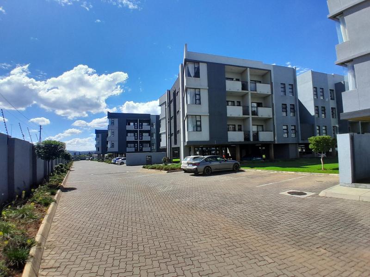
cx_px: 185
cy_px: 138
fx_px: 182
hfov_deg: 91.0
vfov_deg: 74.7
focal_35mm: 17
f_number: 2.2
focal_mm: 1.46
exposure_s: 1/1931
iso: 40
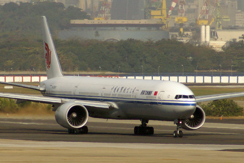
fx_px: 3050
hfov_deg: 4.6
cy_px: 82
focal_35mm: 450
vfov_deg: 3.1
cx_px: 122
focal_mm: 300
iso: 400
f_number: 8
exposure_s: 1/640
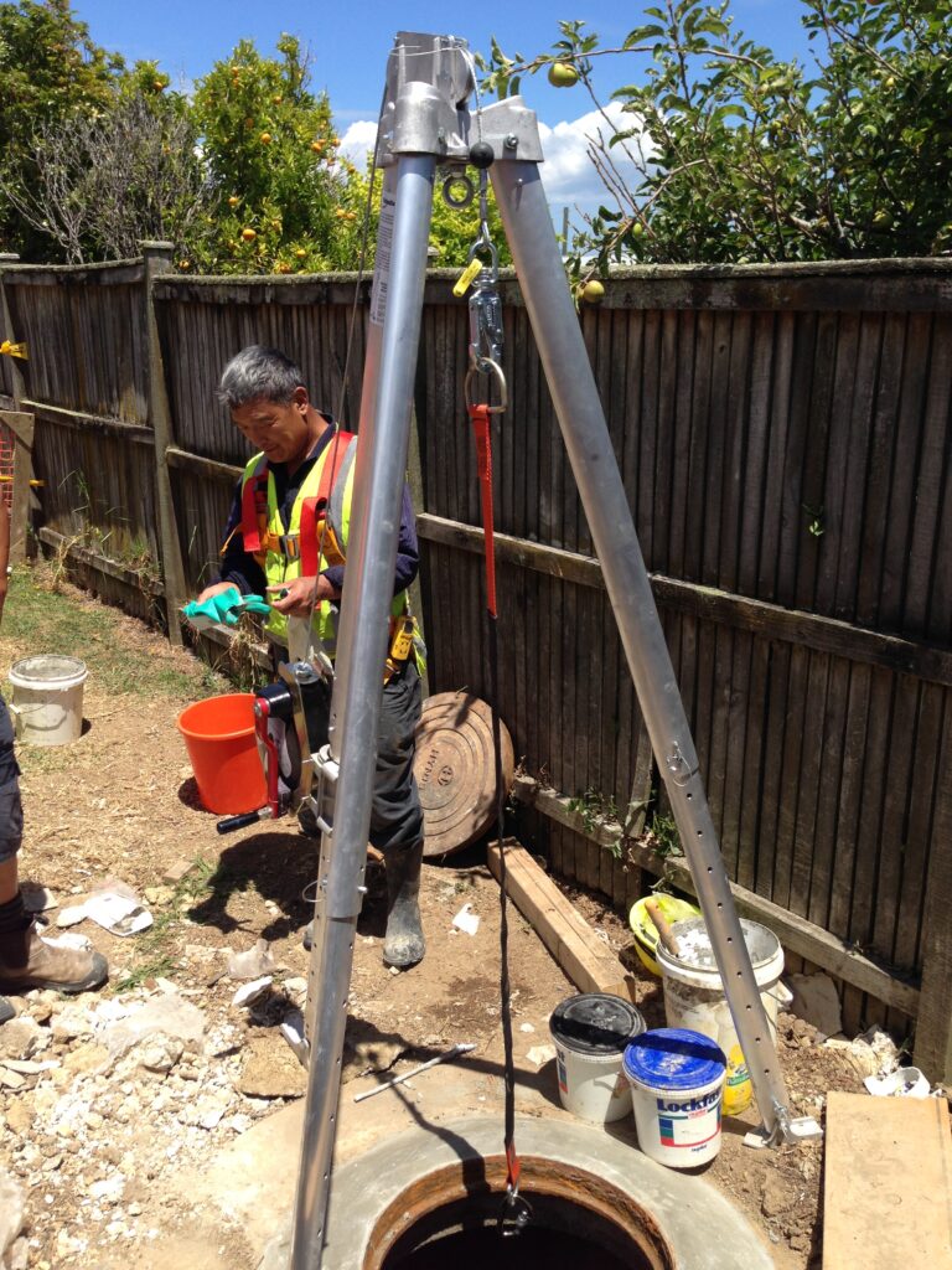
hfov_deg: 42.9
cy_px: 635
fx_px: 1210
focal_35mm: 33
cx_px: 476
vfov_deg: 55.4
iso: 50
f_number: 2.4
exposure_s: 1/1391
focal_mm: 4.12
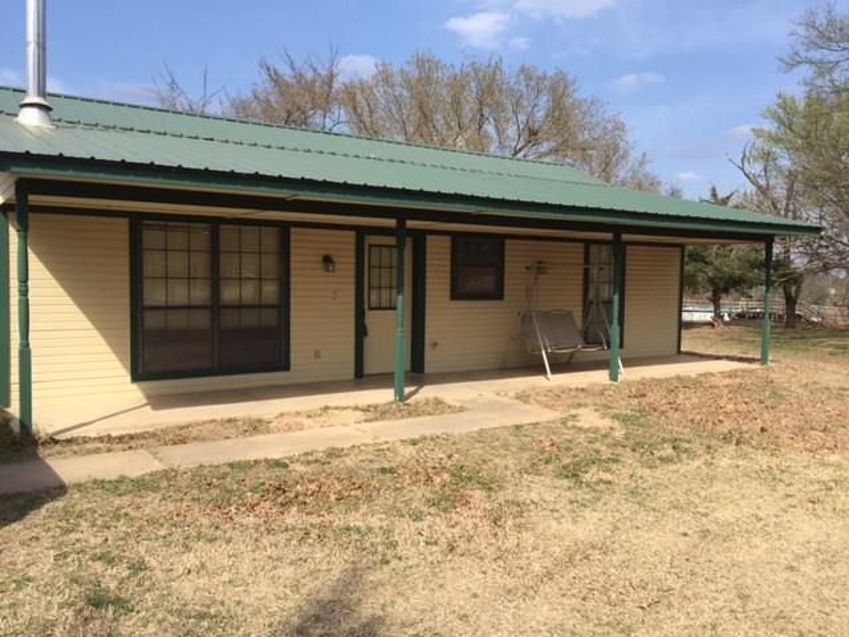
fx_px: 711
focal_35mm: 29
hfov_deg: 61.7
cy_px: 318
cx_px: 424
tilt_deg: -2.6
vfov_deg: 48.2
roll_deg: -0.7
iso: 32
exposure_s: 1/1647
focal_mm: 4.15
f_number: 2.2
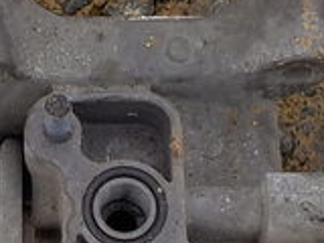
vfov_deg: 11.7
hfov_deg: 16.4
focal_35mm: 120
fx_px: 1123
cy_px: 393
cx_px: 107
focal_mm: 4.1
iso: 125
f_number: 3.3
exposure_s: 1/160
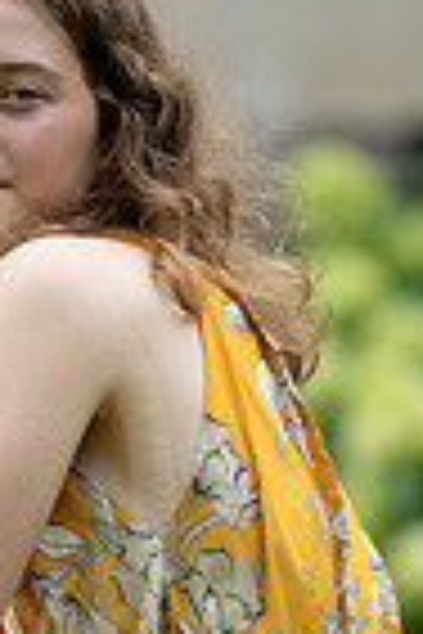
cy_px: 661
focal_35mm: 272
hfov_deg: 5.0
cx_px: -135
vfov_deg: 7.5
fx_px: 4794
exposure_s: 1/800
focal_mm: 85
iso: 80
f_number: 1.4
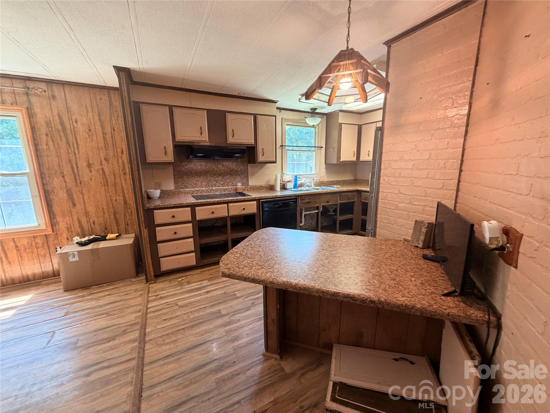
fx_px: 222
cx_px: 275
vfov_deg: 85.7
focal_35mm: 14
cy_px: 206
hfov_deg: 102.1
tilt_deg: -9.7
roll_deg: +1.5
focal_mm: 2.22
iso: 250
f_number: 2.2
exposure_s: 1/60
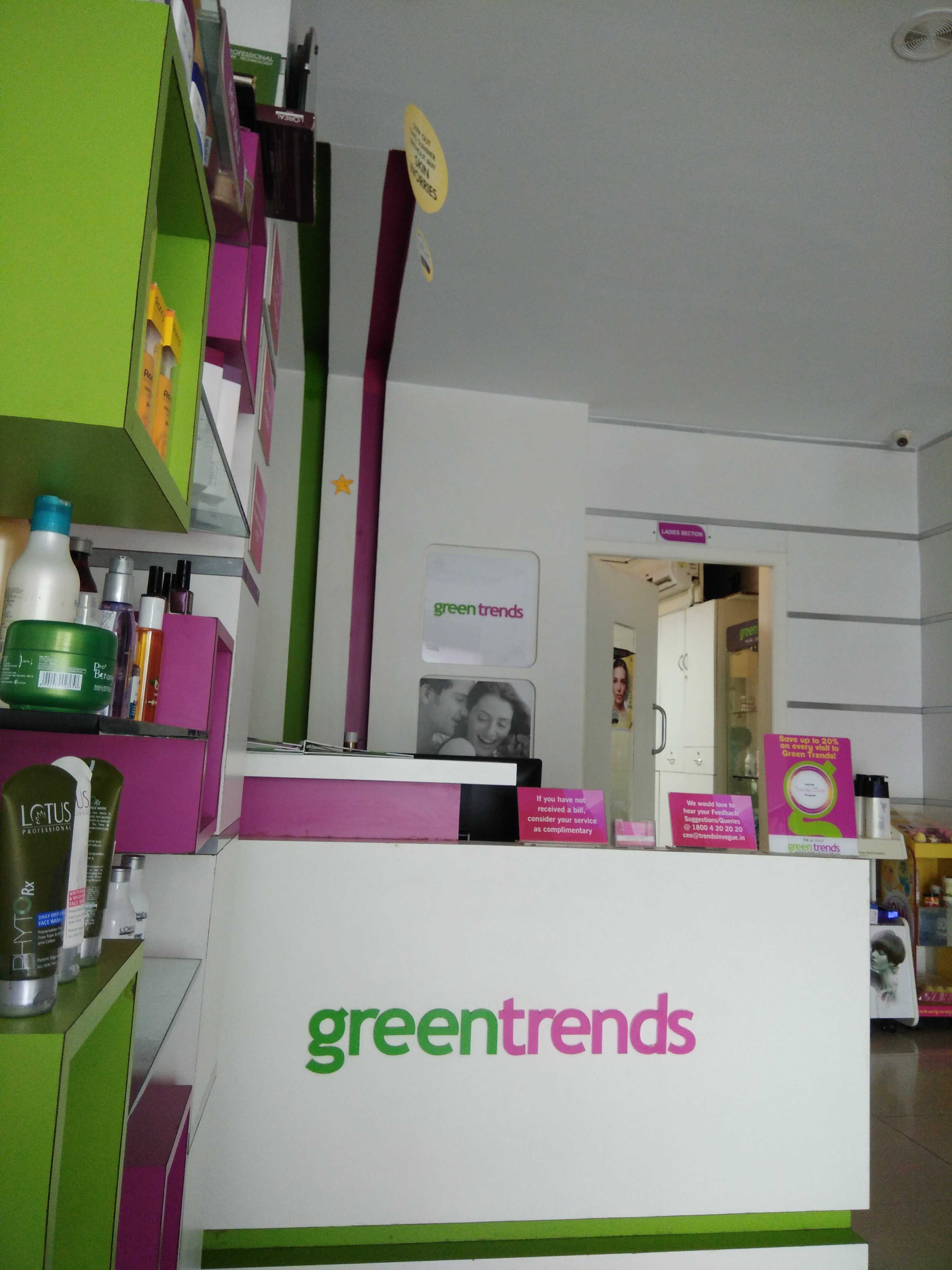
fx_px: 770
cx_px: 476
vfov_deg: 79.0
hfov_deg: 63.4
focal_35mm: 21
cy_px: 635
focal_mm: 3.57
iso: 326
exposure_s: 1/33
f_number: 2
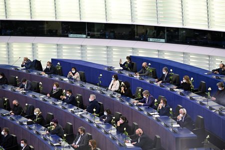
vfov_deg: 10.1
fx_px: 843
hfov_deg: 15.2
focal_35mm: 135
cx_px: 112
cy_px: 75
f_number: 2.8
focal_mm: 135
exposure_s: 1/400
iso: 1000
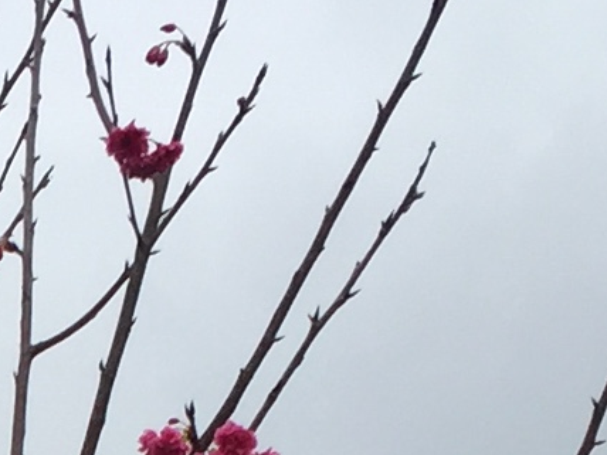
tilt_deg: +5.1
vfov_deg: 6.2
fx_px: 3875
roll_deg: -0.1
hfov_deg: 8.6
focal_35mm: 221
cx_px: -440
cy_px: 1403
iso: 32
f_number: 2.2
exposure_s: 1/824
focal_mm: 4.15
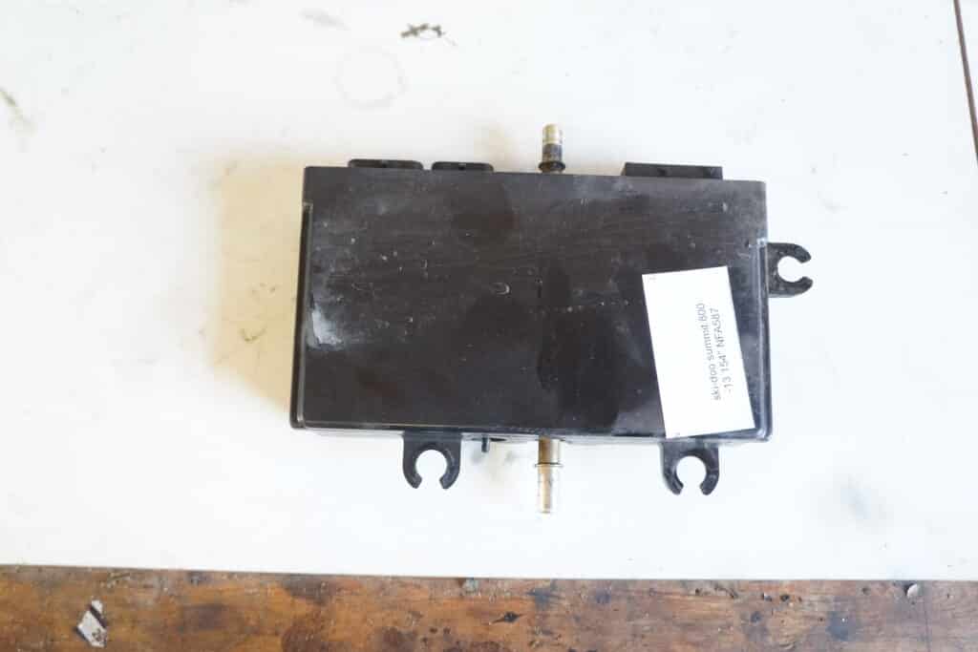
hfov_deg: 61.9
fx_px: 815
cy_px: 326
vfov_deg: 43.6
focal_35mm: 30
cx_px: 489
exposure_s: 1/60
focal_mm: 20
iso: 1600
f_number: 4
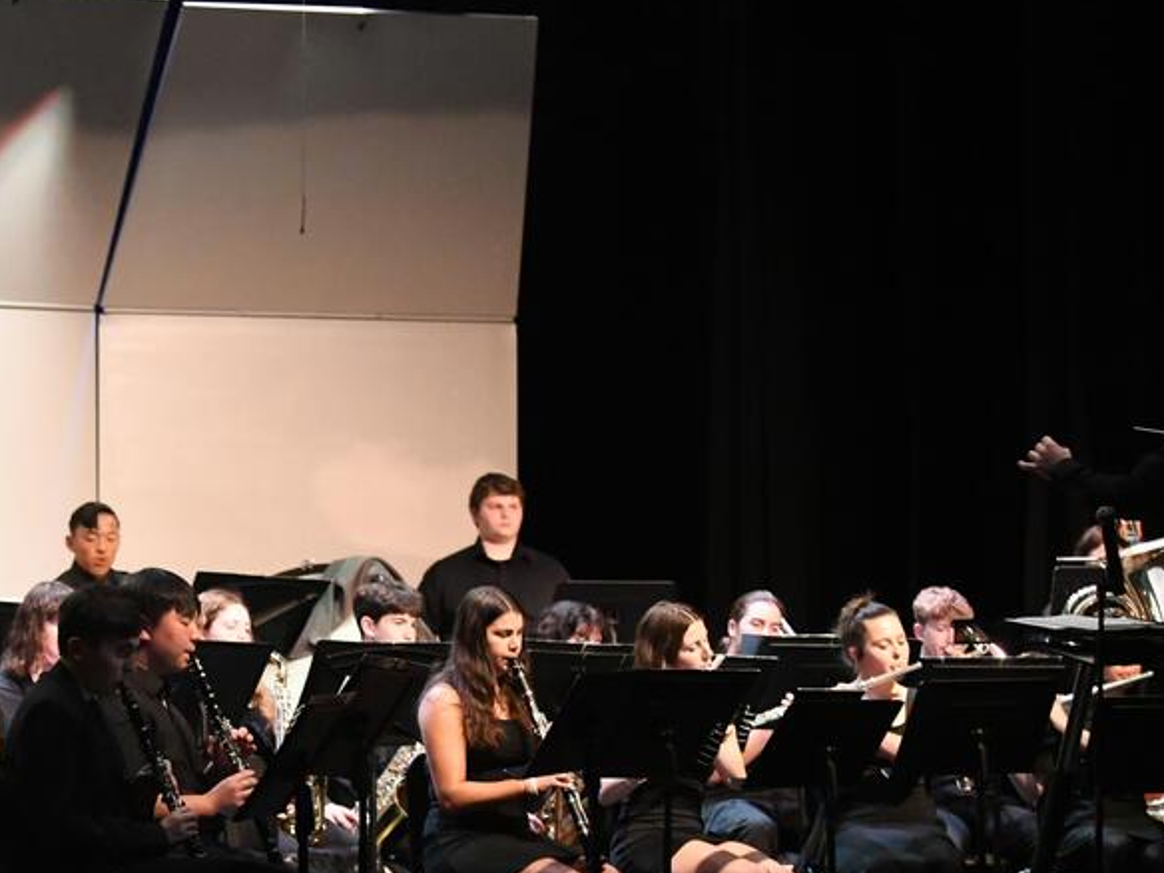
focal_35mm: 177
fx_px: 5952
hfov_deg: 11.1
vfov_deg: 8.4
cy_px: 635
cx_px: 155
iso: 6400
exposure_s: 1/400
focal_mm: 70
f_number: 2.8
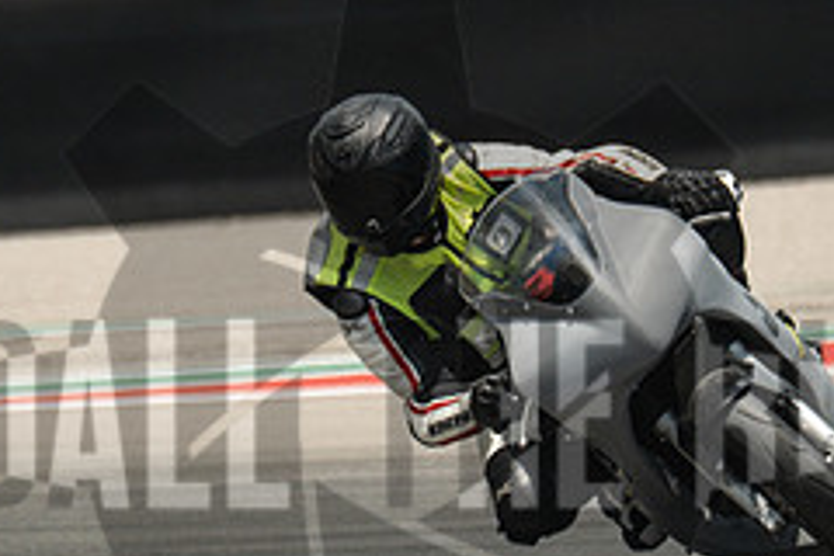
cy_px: 419
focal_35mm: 1449
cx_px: 400
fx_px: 33566
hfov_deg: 1.4
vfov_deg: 0.9
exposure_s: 1/1600
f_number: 5.6
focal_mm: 400
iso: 640
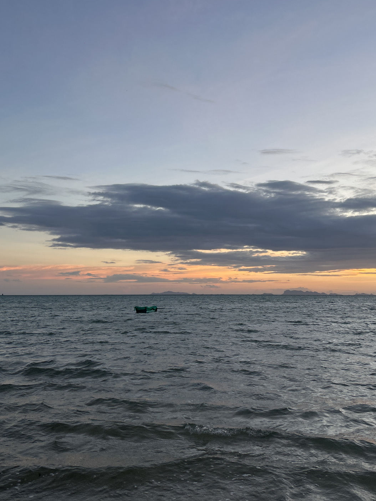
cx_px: 214
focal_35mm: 37
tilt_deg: +6.7
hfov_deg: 38.6
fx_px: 536
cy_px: 234
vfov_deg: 50.1
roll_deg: -0.3
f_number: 1.5
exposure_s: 1/121
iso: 32
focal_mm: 5.7
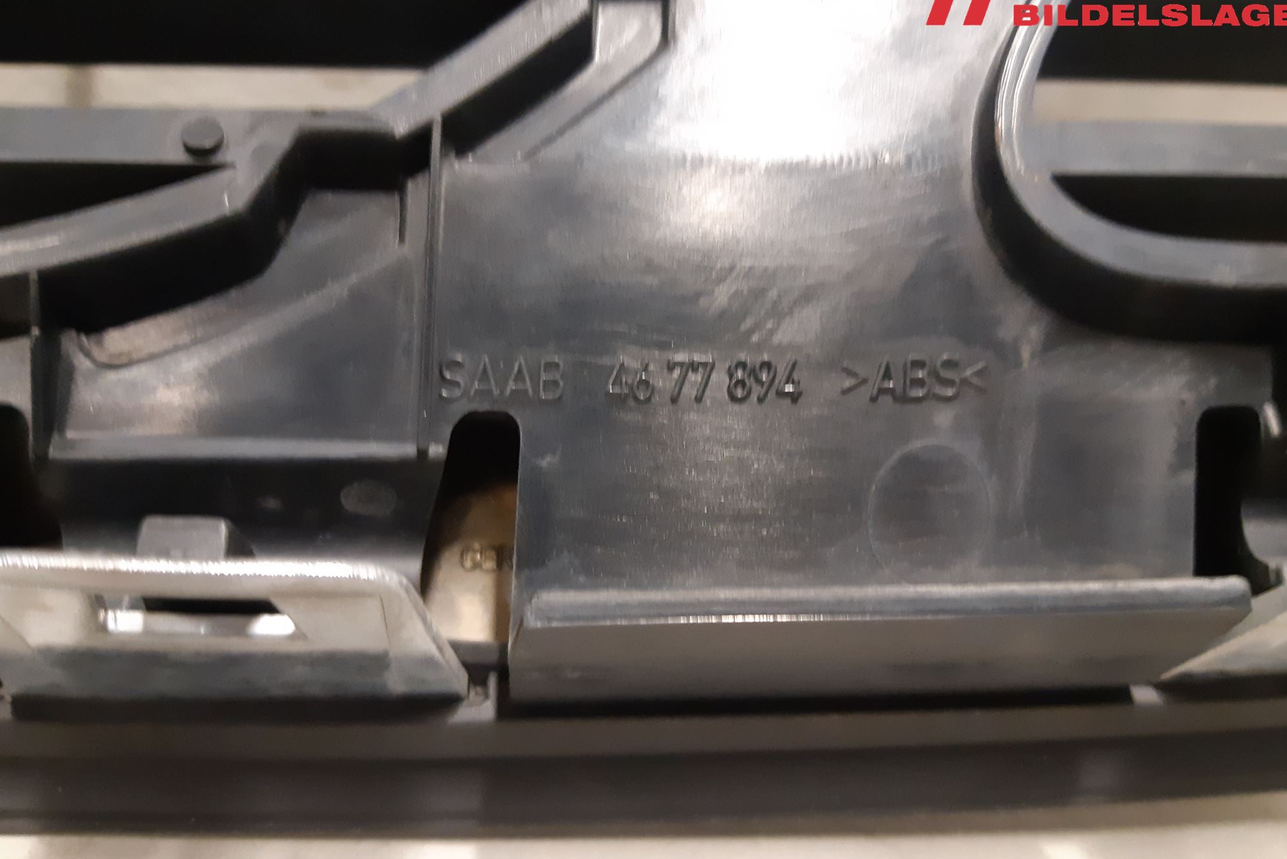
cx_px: 659
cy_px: 415
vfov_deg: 46.4
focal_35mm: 28
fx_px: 1001
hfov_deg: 65.5
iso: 400
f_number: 1.7
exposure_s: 1/25
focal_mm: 3.93
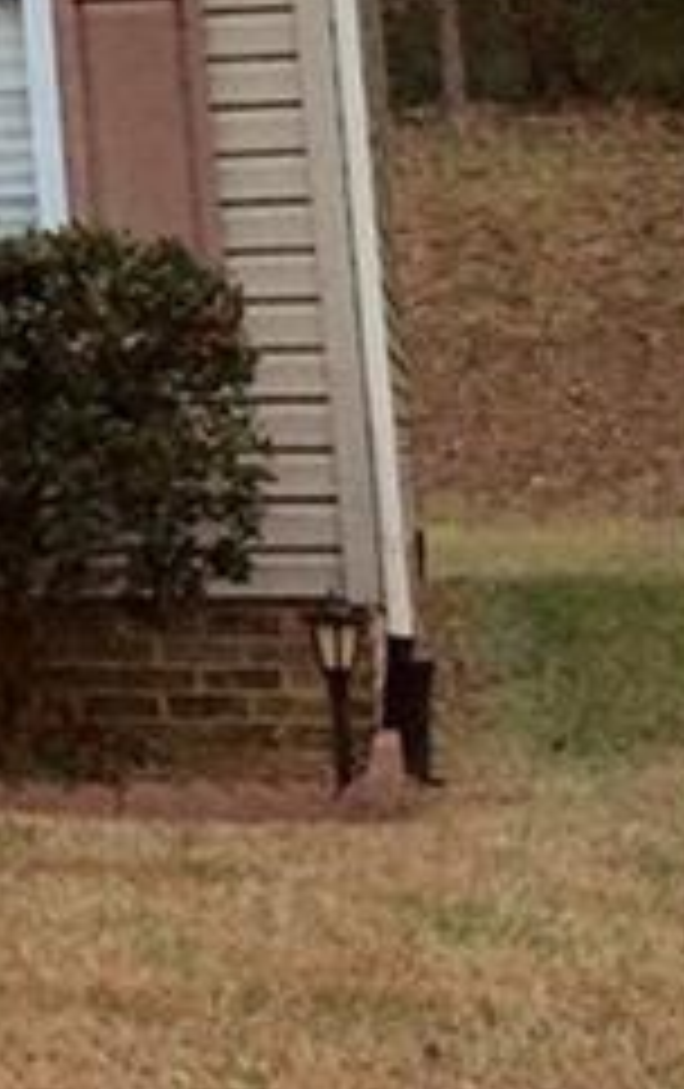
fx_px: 4250
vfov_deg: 14.0
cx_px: -1125
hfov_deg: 8.2
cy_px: -356
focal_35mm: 143
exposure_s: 1/122
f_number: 2.4
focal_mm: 3.3
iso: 32
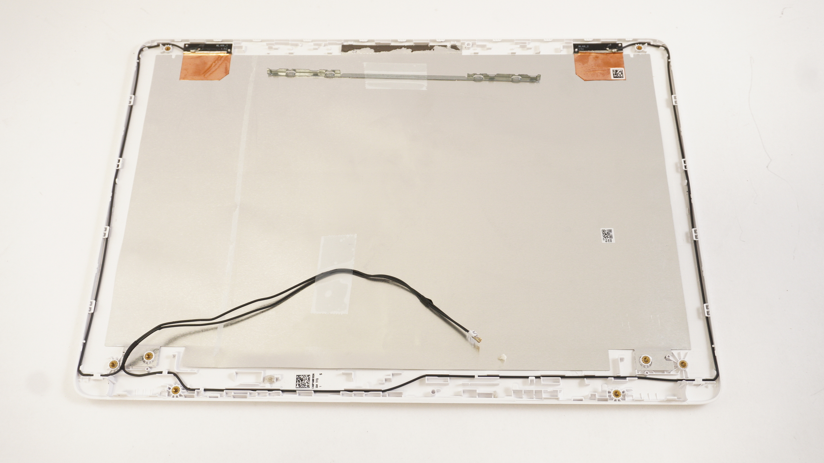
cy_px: 221
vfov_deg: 32.4
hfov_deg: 54.6
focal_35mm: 37
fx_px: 798
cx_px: 409
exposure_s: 1/30
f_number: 5.6
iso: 800
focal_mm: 23
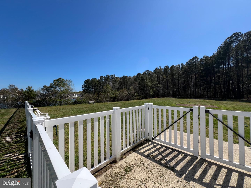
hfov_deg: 106.2
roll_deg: +0.5
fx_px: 94
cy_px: 94
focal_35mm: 13
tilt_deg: +0.6
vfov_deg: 89.9
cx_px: 126
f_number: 1.8
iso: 32
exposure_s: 1/1727
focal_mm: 1.57
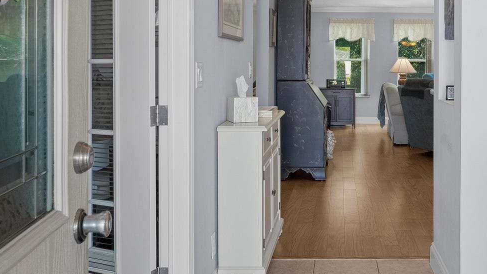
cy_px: 62
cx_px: 344
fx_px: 555
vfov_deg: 27.3
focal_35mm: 43
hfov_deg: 46.2
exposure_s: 1/15
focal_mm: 16
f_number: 8
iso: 500
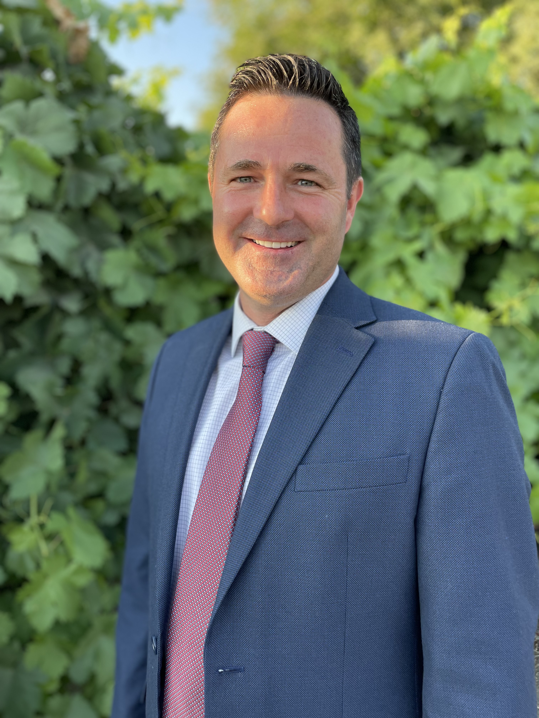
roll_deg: +1.3
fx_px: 540
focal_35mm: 26
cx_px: 270
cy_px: 359
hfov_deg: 53.1
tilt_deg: -8.8
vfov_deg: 67.3
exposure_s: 1/487
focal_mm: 4.2
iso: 50
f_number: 1.6
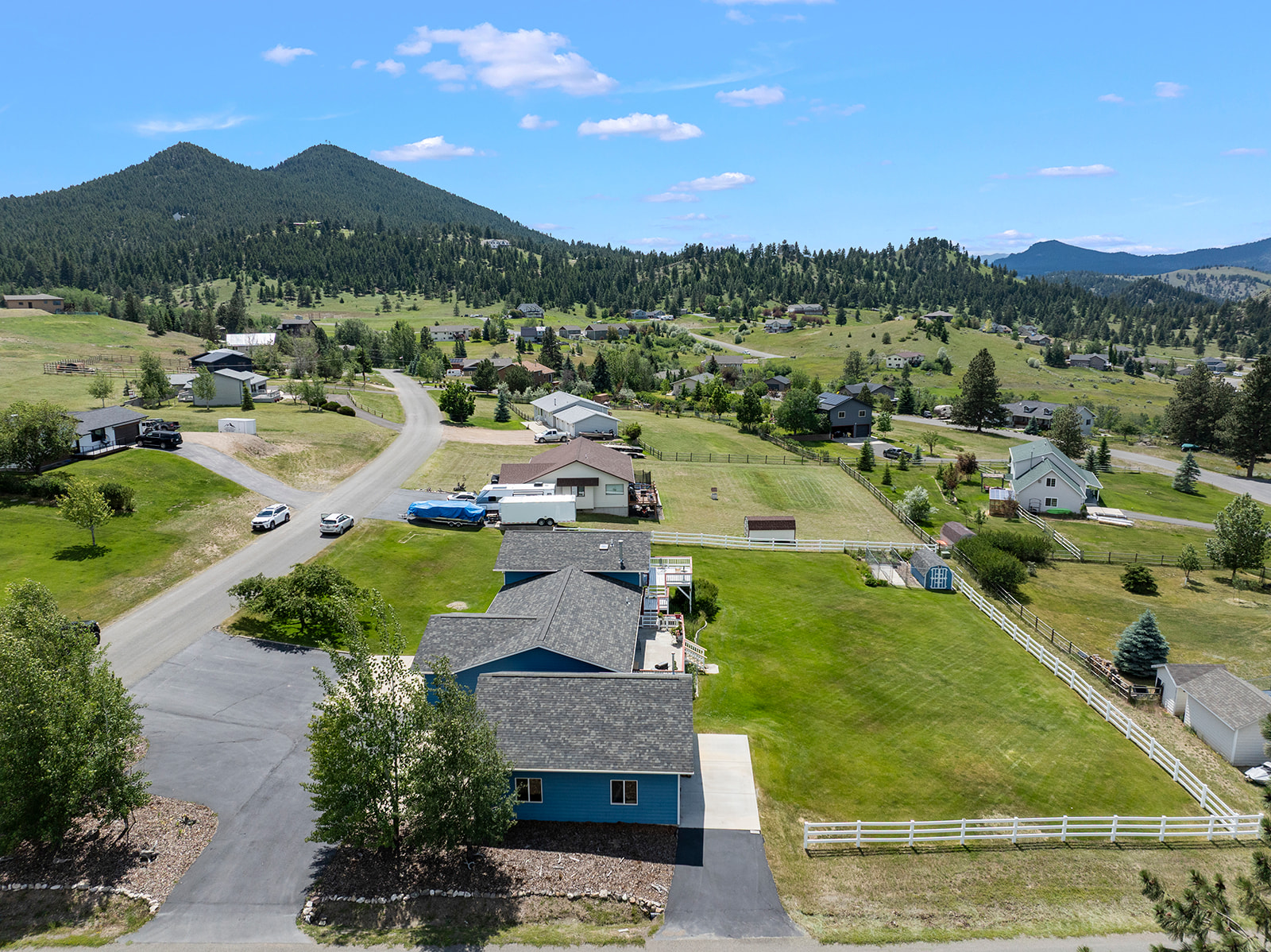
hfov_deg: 71.6
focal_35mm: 24
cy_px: 476
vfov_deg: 56.8
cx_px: 636
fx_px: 881
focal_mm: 12.29
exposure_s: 1/200
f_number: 2.8
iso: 120
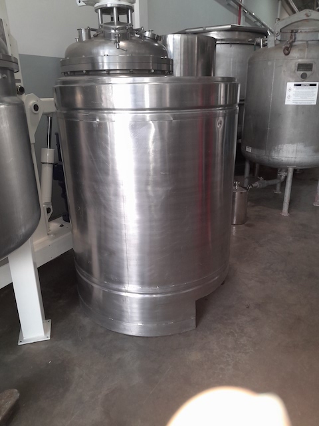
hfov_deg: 53.1
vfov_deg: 67.3
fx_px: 319
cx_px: 160
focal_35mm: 26
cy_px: 213
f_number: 1.8
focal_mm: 3.98
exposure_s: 1/50
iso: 125
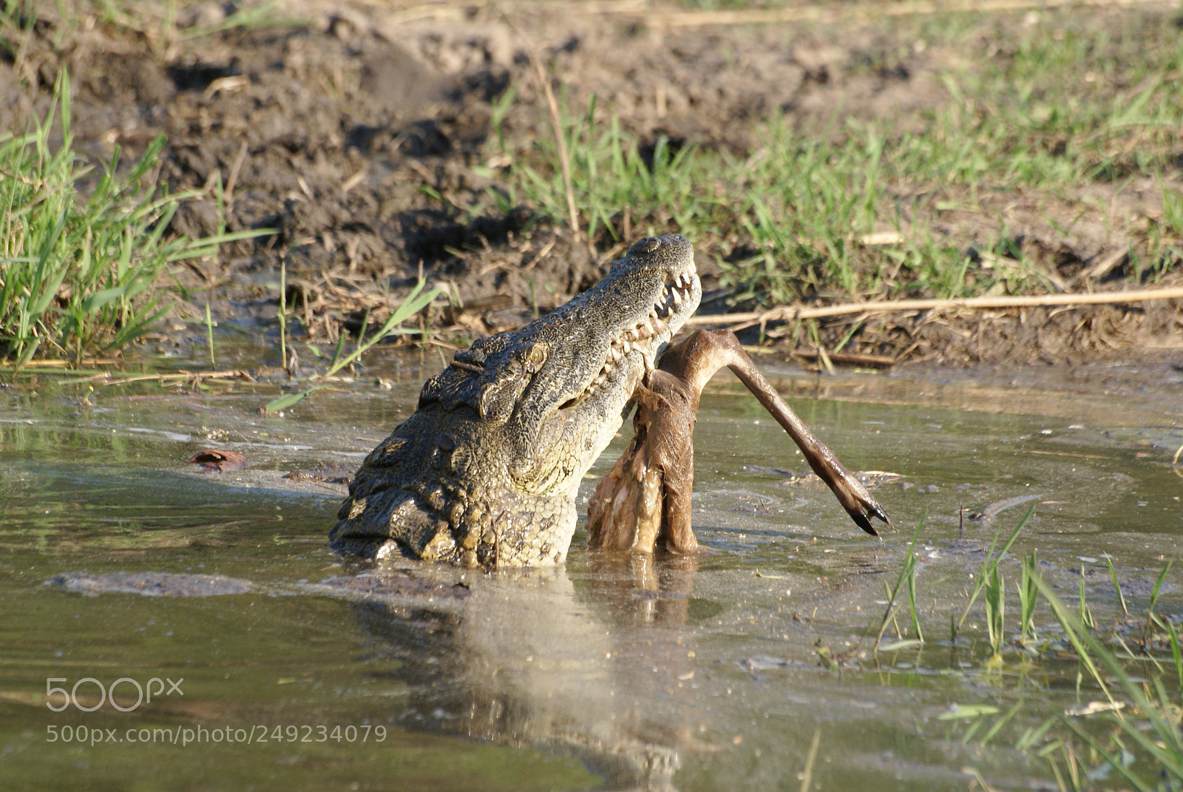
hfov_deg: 4.6
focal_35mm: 450
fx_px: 14805
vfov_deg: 3.1
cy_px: 396
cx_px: 592
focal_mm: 300
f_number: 8
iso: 400
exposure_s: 1/400
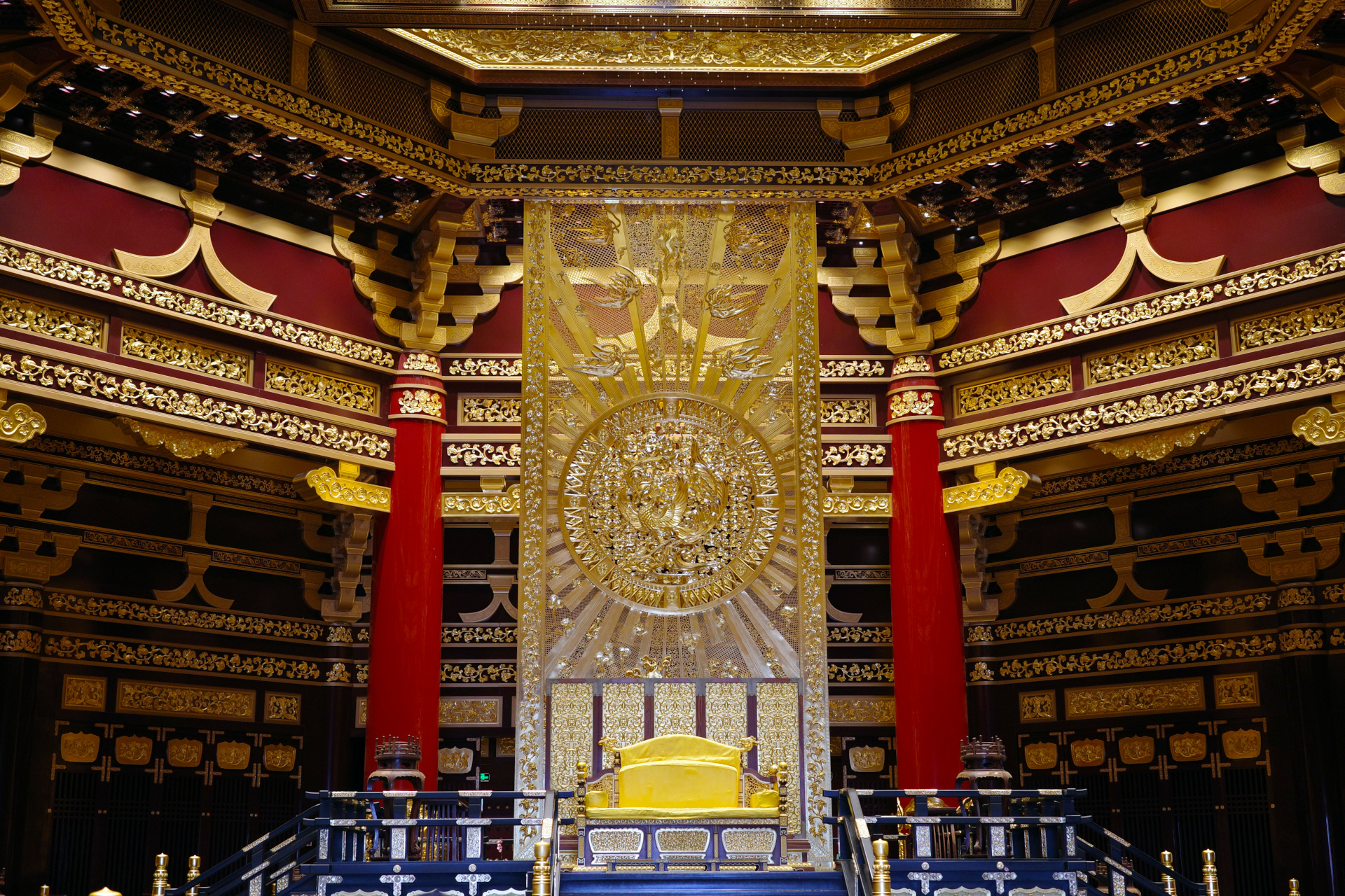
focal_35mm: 40
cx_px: 672
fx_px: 1494
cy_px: 448
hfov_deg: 48.5
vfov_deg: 33.4
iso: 640
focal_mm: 26
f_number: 2.8
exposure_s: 1/40
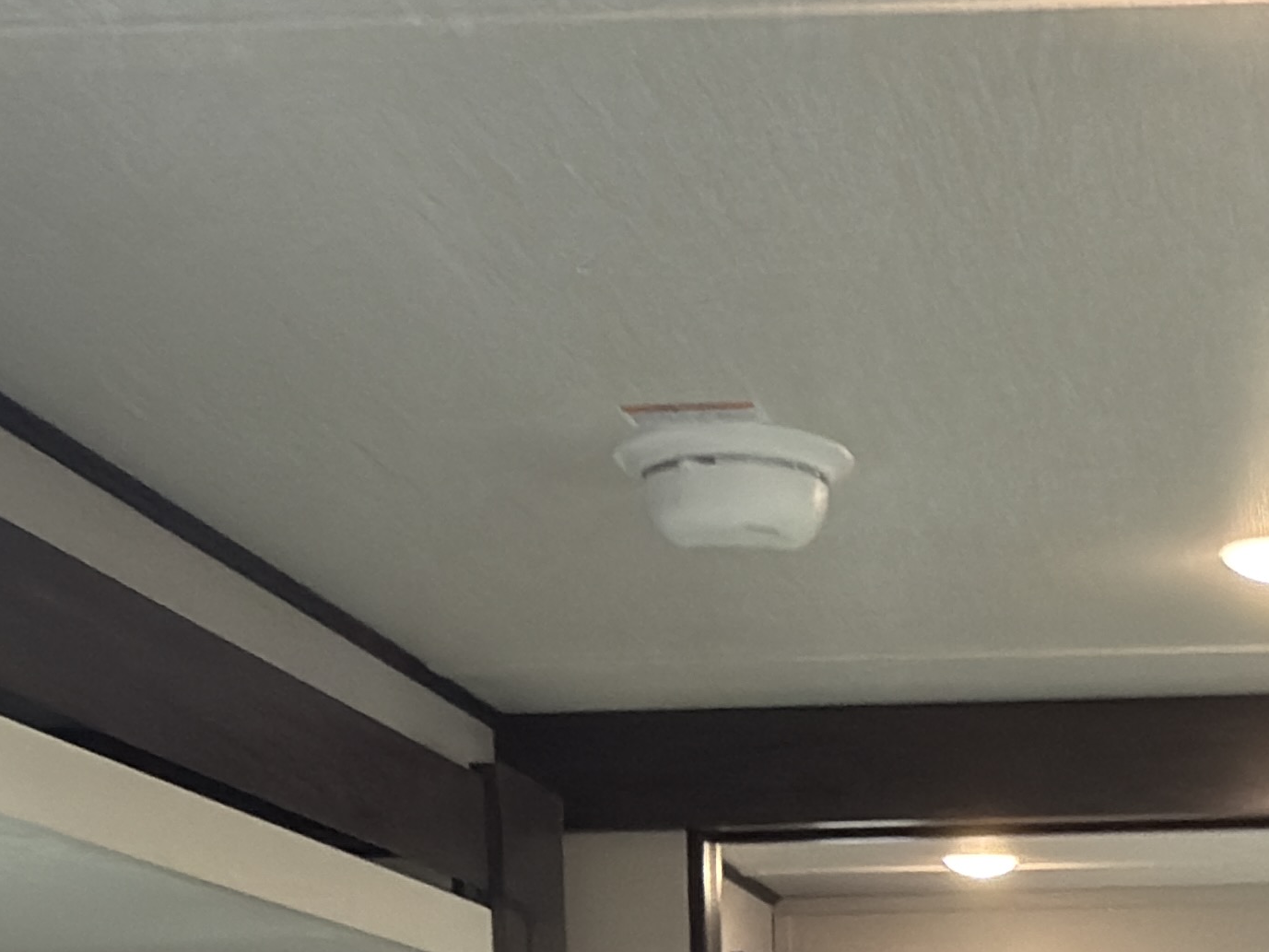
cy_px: 1543
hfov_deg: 22.9
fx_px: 3006
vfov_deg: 16.0
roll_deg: -0.5
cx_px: 1250
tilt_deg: -3.8
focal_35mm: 82
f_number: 2.2
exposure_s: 1/30
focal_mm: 2.22
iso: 64
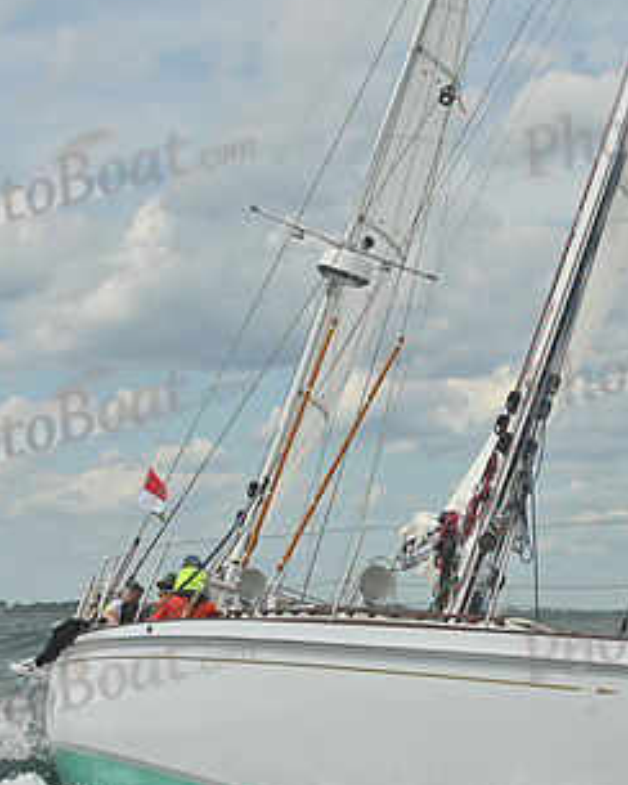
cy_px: 520
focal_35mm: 125
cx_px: 390
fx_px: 2904
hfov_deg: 12.3
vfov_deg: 15.4
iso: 320
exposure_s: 1/1250
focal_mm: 70
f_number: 10
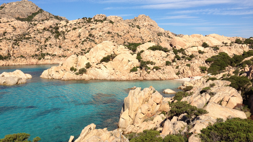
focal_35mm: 40
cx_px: 121
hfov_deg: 50.5
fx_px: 268
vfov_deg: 29.6
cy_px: 55
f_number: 2.4
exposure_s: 1/2513
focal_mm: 4.28
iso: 64
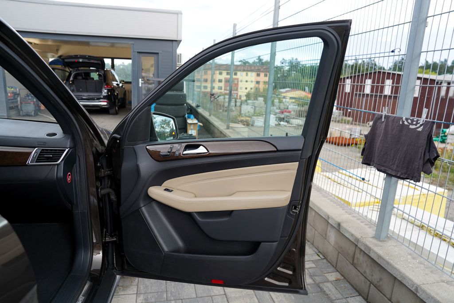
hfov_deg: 73.7
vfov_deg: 53.1
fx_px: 303
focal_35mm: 24
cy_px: 152
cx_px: 227
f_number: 4
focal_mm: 24
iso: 100
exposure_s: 1/60
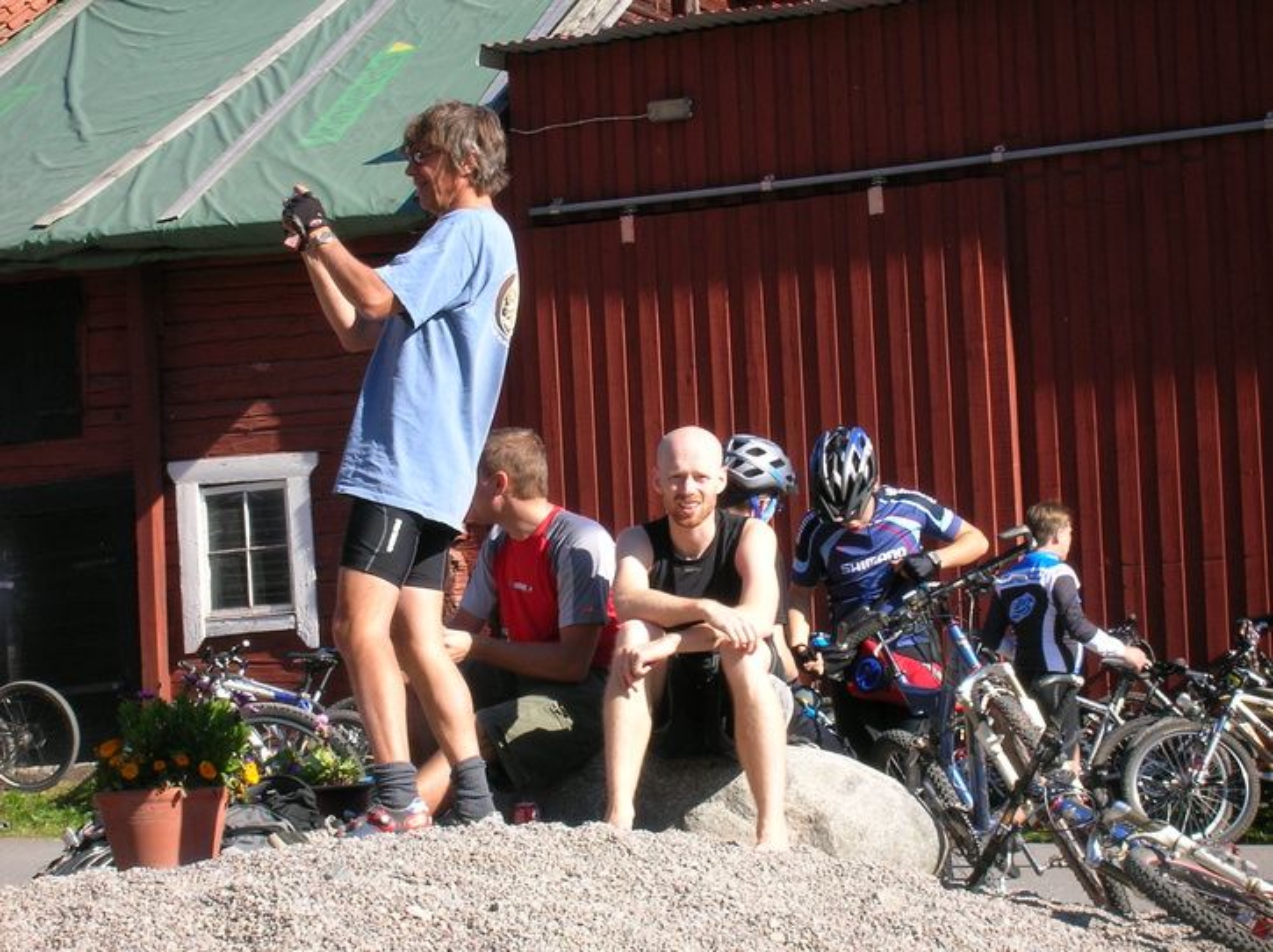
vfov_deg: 14.5
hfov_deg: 19.3
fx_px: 3747
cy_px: 476
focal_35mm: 102
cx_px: 636
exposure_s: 1/68.8
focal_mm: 17.1
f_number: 8.2
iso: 50
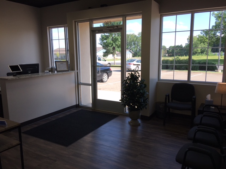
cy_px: 84
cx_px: 113
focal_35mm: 29
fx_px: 189
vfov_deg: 48.2
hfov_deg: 61.7
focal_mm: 4.15
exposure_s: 1/245
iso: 25
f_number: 2.2
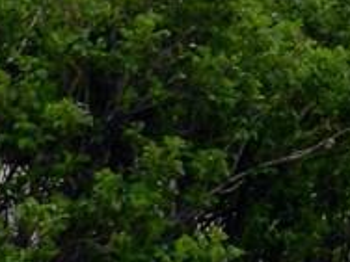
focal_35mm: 327
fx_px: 3306
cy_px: -93
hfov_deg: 5.8
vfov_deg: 4.5
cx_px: 838
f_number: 4.6
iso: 160
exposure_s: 1/640
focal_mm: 10.7
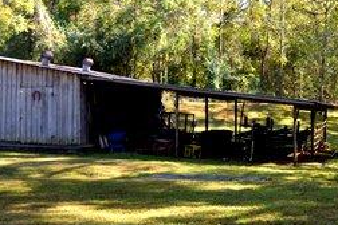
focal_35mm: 80
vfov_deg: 17.0
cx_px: 276
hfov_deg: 24.9
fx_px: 751
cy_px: 91
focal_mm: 28
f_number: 5.6
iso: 140
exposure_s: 1/125
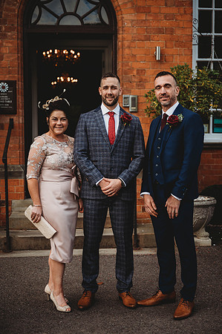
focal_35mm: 55
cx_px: 111
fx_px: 510
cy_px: 167
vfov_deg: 36.3
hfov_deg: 24.6
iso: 100
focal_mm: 55
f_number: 2.8
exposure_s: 1/250
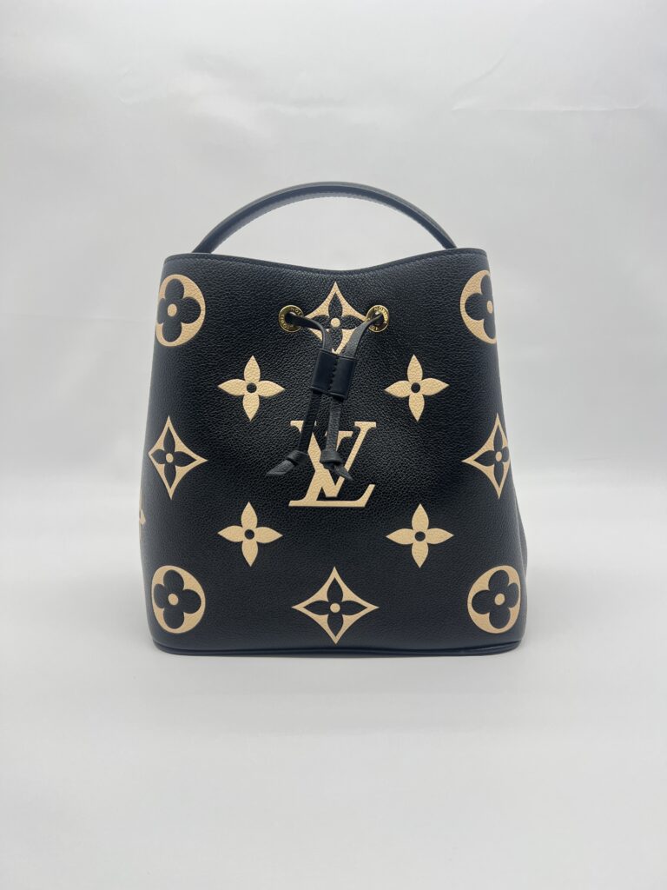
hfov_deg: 53.1
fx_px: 668
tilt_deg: -10.0
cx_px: 334
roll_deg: +0.5
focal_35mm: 26
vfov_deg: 67.3
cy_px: 445
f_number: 1.5
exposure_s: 1/100
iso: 32
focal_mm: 5.7
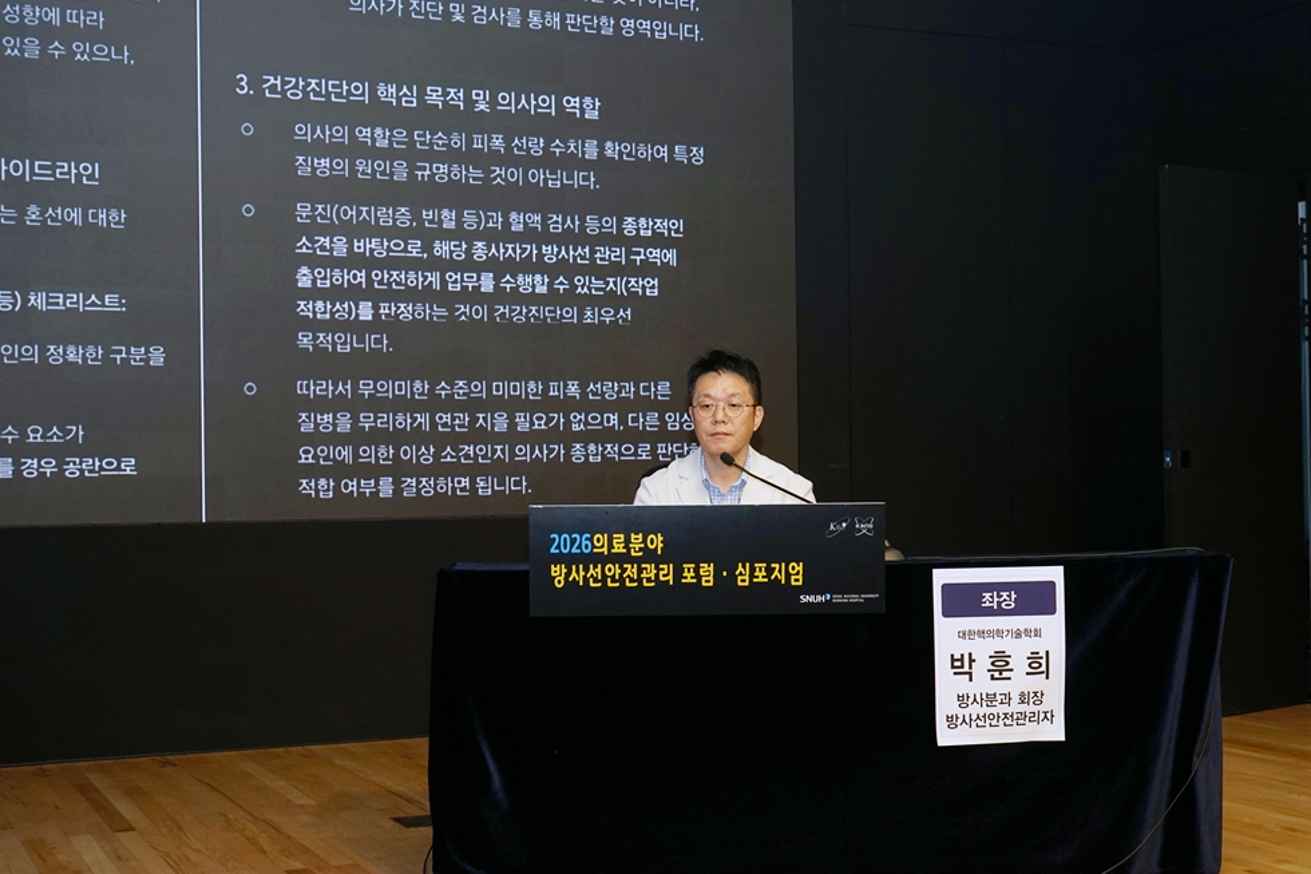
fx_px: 1784
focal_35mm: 49
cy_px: 441
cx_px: 645
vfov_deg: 27.5
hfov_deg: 40.3
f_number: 7.1
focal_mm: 48
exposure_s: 1/100
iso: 400
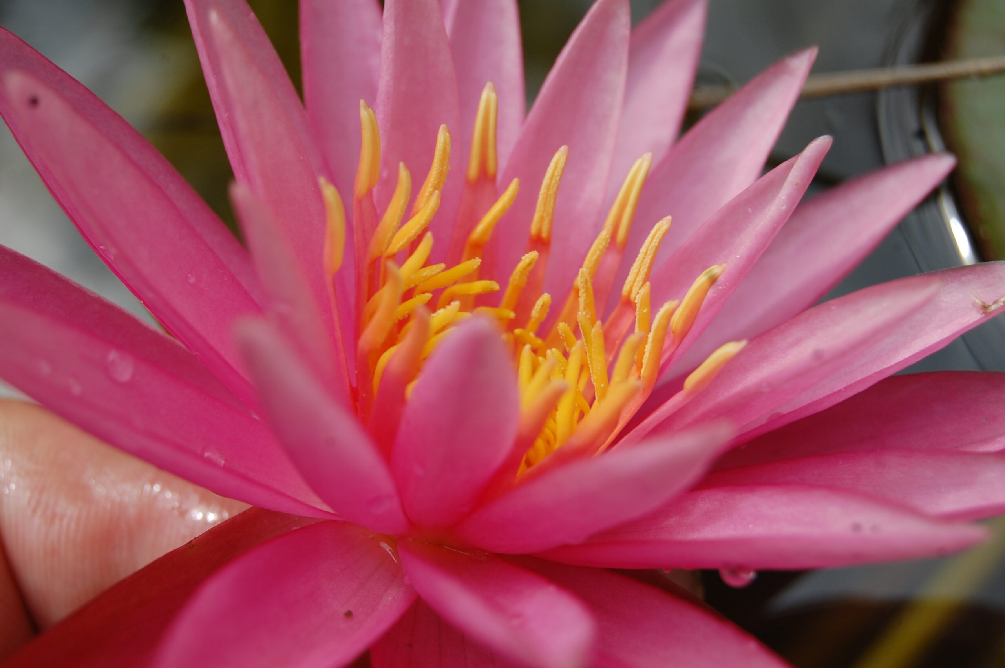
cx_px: 502
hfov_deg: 24.6
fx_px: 2301
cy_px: 334
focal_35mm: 82
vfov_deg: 16.5
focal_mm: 55
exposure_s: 1/250
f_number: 8
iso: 200
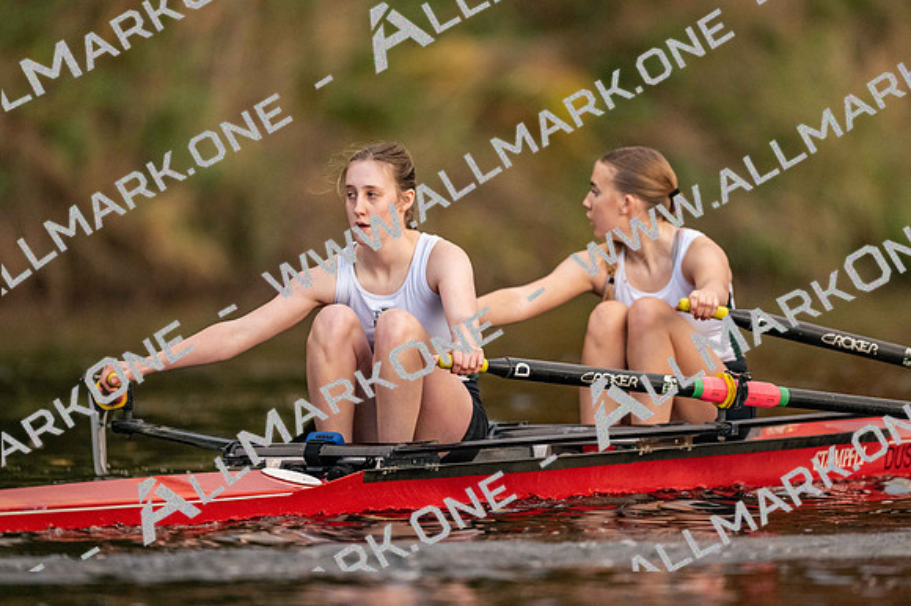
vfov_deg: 2.3
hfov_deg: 3.4
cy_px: 303
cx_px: 456
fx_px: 15178
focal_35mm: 600
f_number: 4
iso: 5600
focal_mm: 600
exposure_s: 1/2500
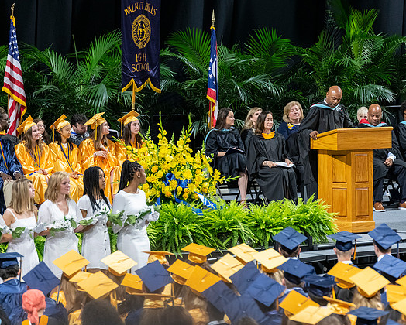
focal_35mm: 256
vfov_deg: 6.1
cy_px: 133
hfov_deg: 7.5
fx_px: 3078
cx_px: 267
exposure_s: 1/200
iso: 2000
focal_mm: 190
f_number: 4
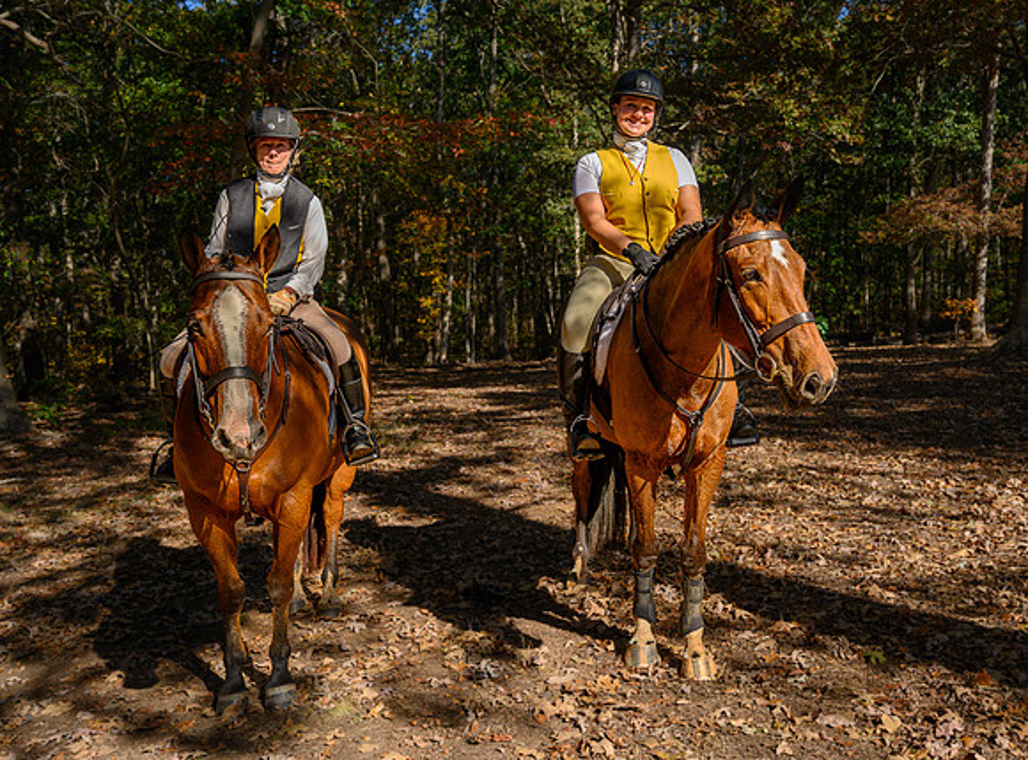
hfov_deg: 57.9
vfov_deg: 44.7
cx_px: 600
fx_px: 924
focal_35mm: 31
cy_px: 350
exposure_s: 1/800
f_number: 7.1
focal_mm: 25.5
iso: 500
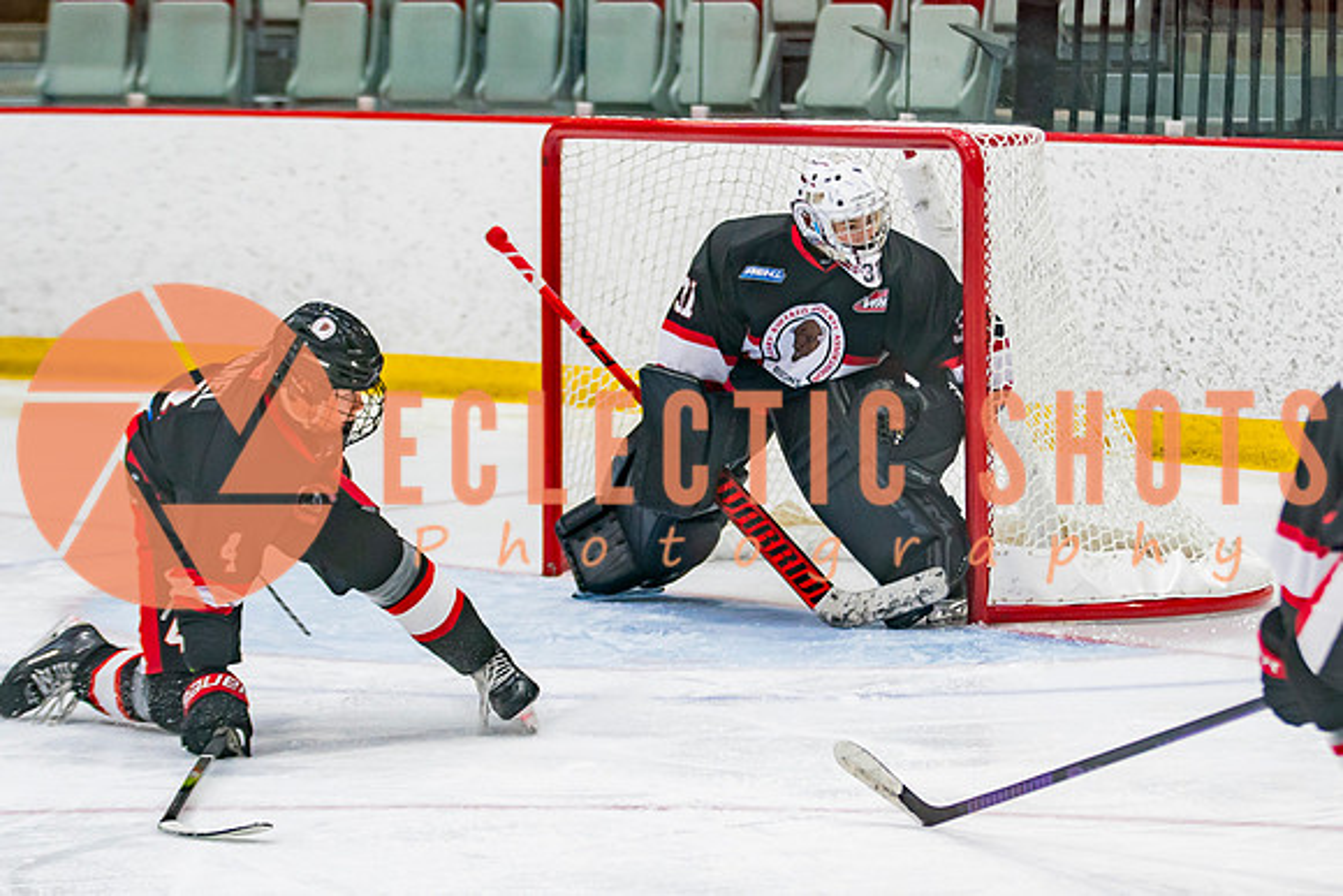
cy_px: 446
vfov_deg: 7.2
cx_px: 823
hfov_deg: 10.8
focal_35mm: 191
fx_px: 7110
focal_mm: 102
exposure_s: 1/640
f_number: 2.8
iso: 1250
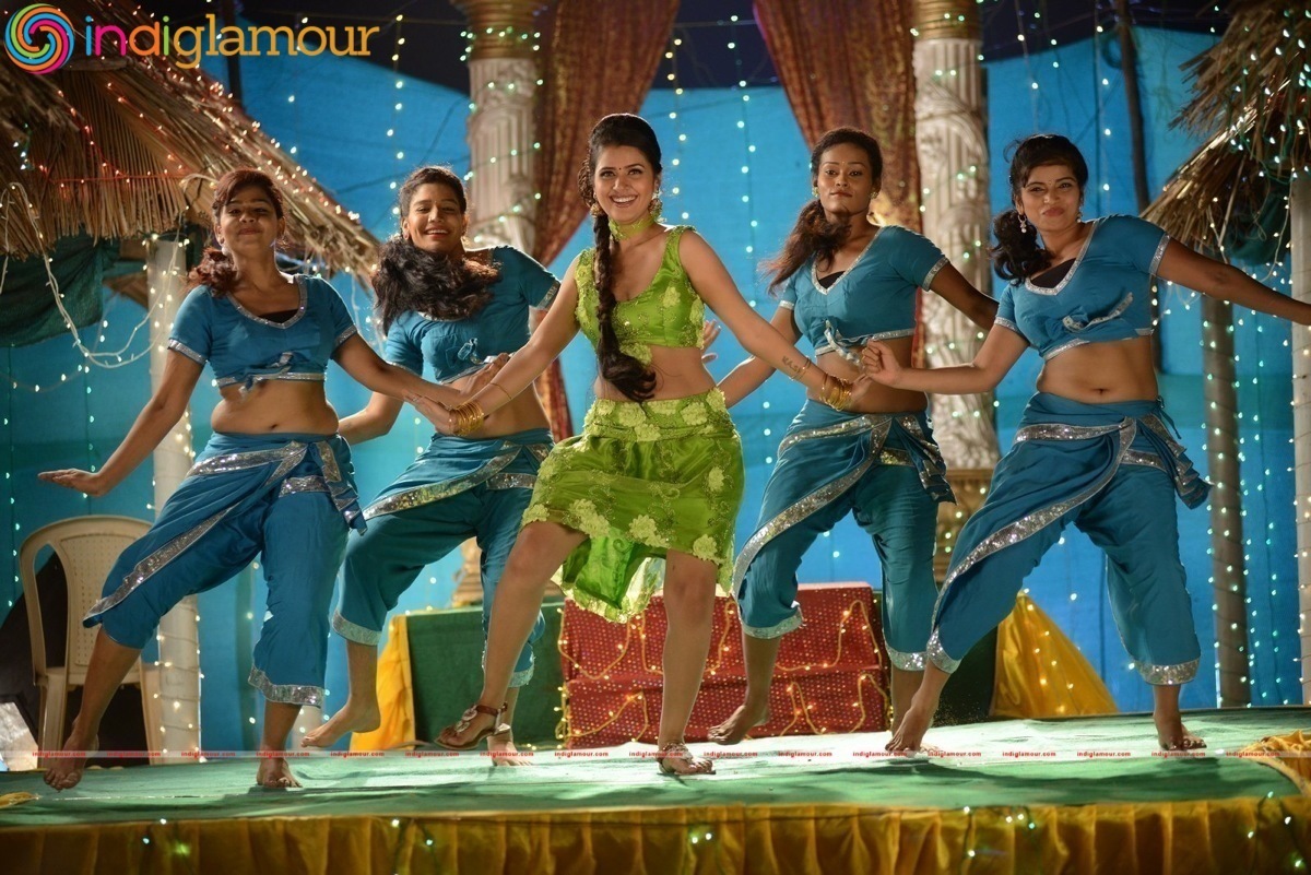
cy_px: 438
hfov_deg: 15.2
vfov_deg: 10.2
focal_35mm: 135
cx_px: 656
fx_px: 4918
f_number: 3.2
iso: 1600
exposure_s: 1/400
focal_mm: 135
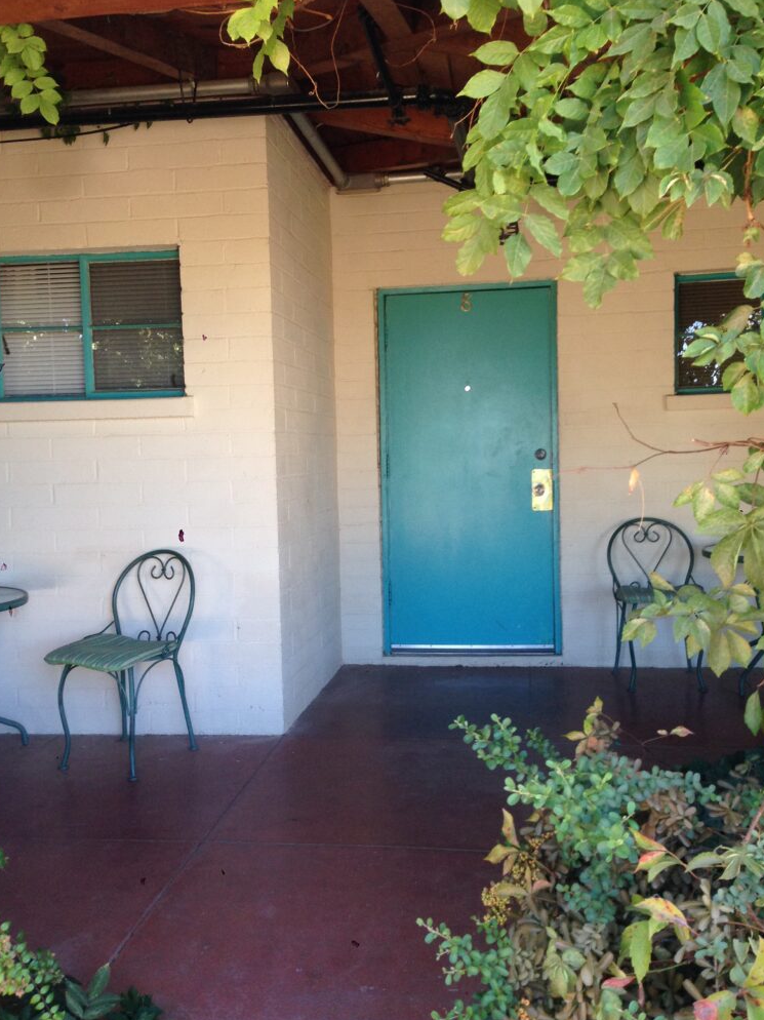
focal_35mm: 34
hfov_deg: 41.8
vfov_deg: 54.0
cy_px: 499
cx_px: 383
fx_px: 1001
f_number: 2.4
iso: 100
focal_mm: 4.12
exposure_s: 1/120
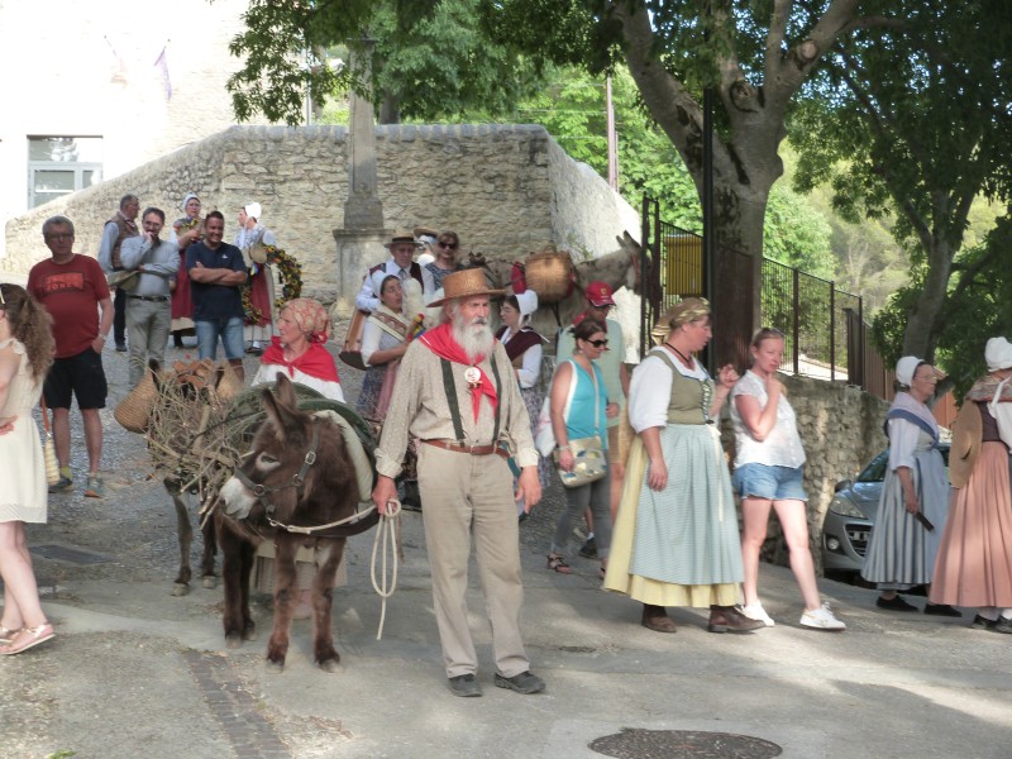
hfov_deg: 26.7
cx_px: 506
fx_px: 2134
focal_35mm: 73
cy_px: 380
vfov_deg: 20.2
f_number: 3.3
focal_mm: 13.2
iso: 160
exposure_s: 1/80
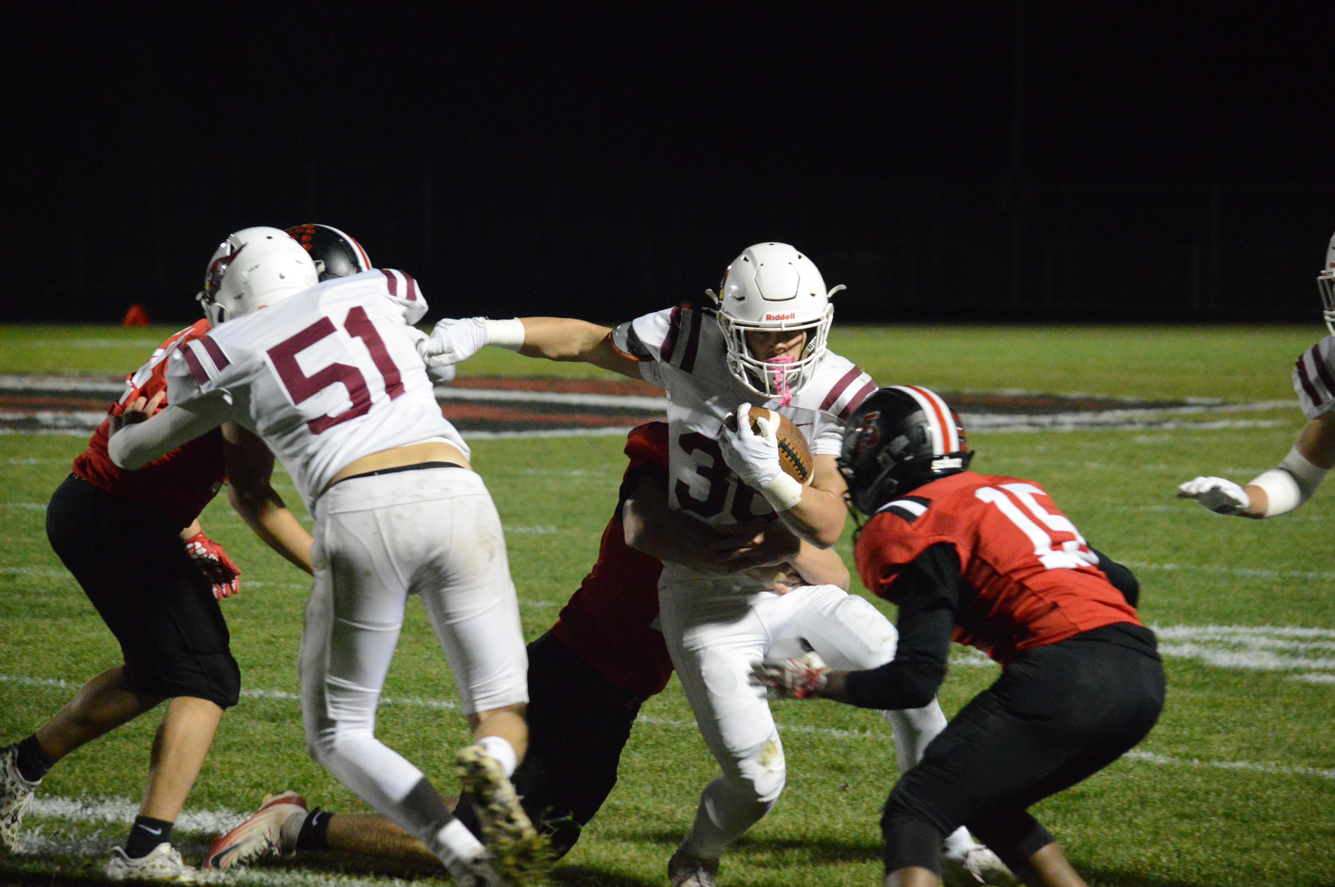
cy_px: 444
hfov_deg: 11.4
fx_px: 6669
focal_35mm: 180
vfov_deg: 7.6
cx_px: 668
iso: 6400
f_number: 4.8
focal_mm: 120
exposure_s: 1/400
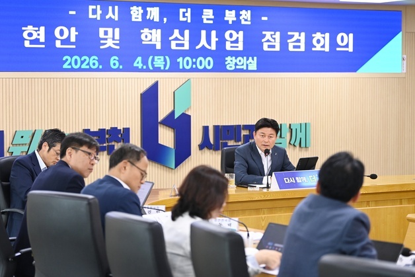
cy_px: 138
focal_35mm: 95
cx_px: 208
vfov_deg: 14.4
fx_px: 1095
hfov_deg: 21.5
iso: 2500
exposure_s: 1/400
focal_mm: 95
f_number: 2.8
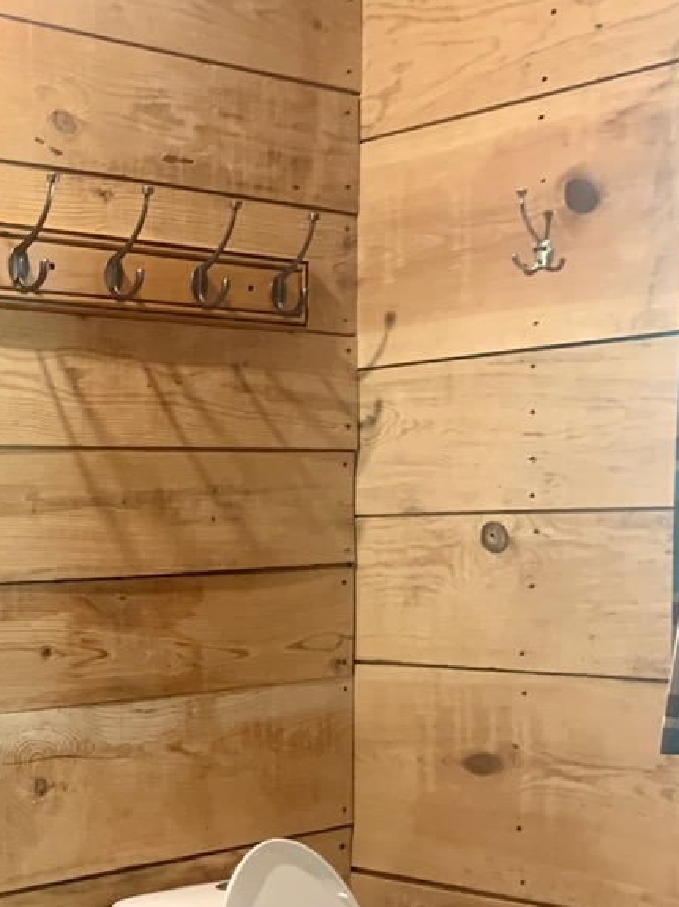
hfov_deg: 24.0
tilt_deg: -6.8
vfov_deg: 32.2
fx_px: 1518
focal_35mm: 58
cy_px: 754
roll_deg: +0.5
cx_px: -19
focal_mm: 4.25
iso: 320
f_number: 1.8
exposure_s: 1/30
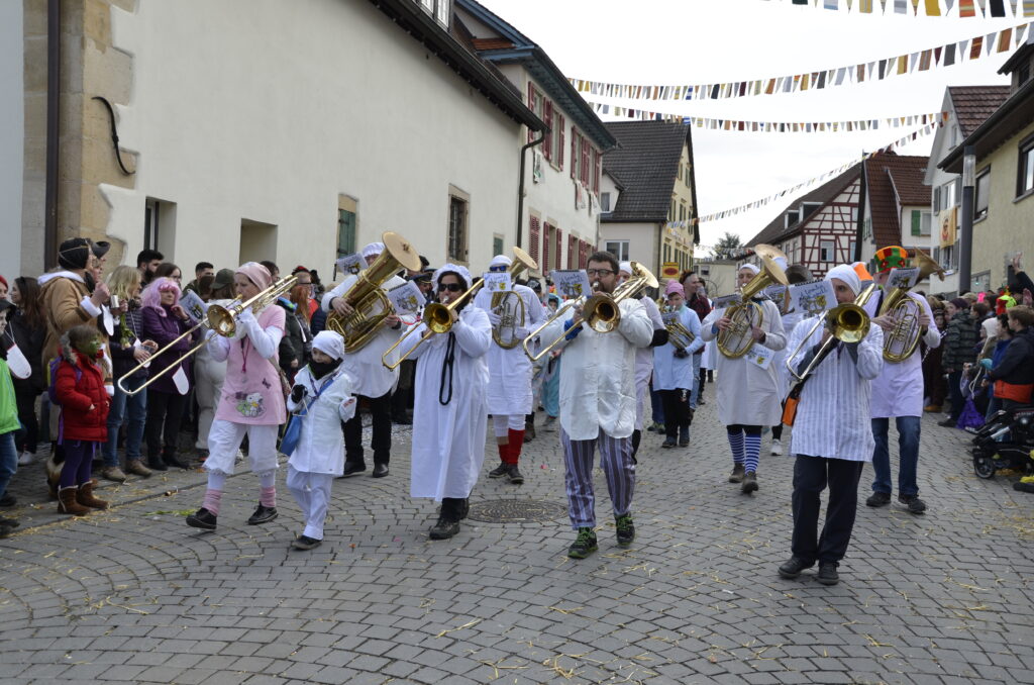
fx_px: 946
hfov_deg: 57.3
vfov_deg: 39.8
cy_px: 342
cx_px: 517
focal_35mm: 33
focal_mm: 22
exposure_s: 1/200
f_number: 7.1
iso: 200
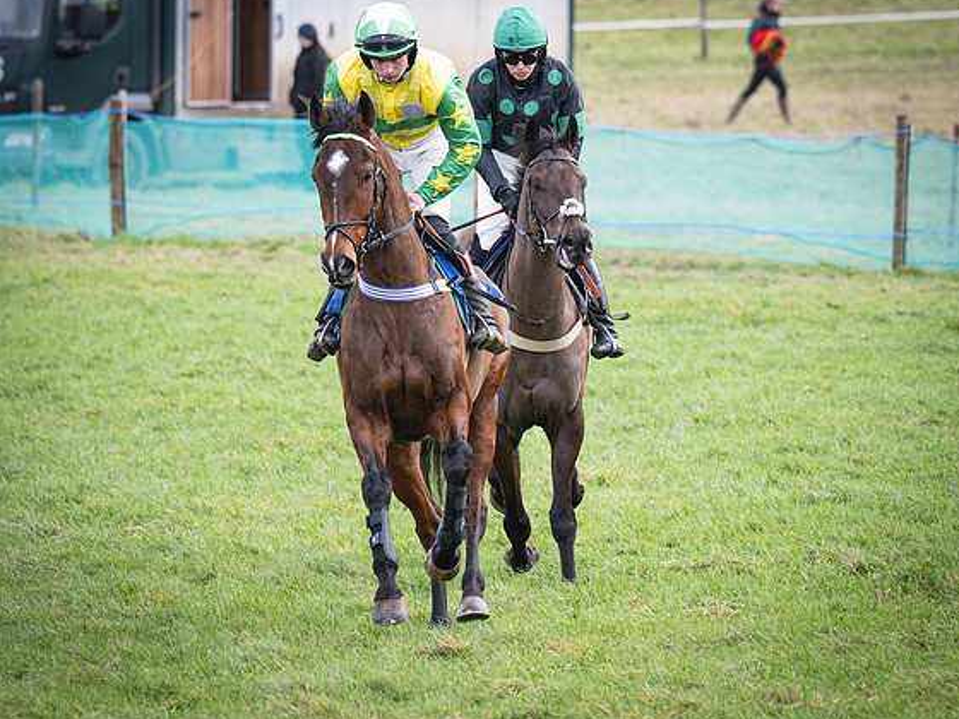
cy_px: 321
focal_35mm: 374
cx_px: 554
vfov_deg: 4.0
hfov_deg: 5.3
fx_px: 10361
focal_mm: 175
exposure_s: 1/400
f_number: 4
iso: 200
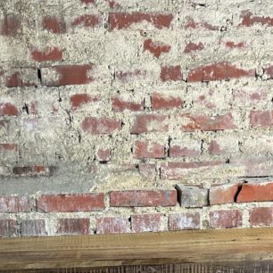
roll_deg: +3.2
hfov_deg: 24.2
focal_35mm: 71
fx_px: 634
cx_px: 100
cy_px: 285
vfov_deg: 23.1
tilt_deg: -15.4
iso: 125
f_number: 1.78
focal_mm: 6.86
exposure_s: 1/50
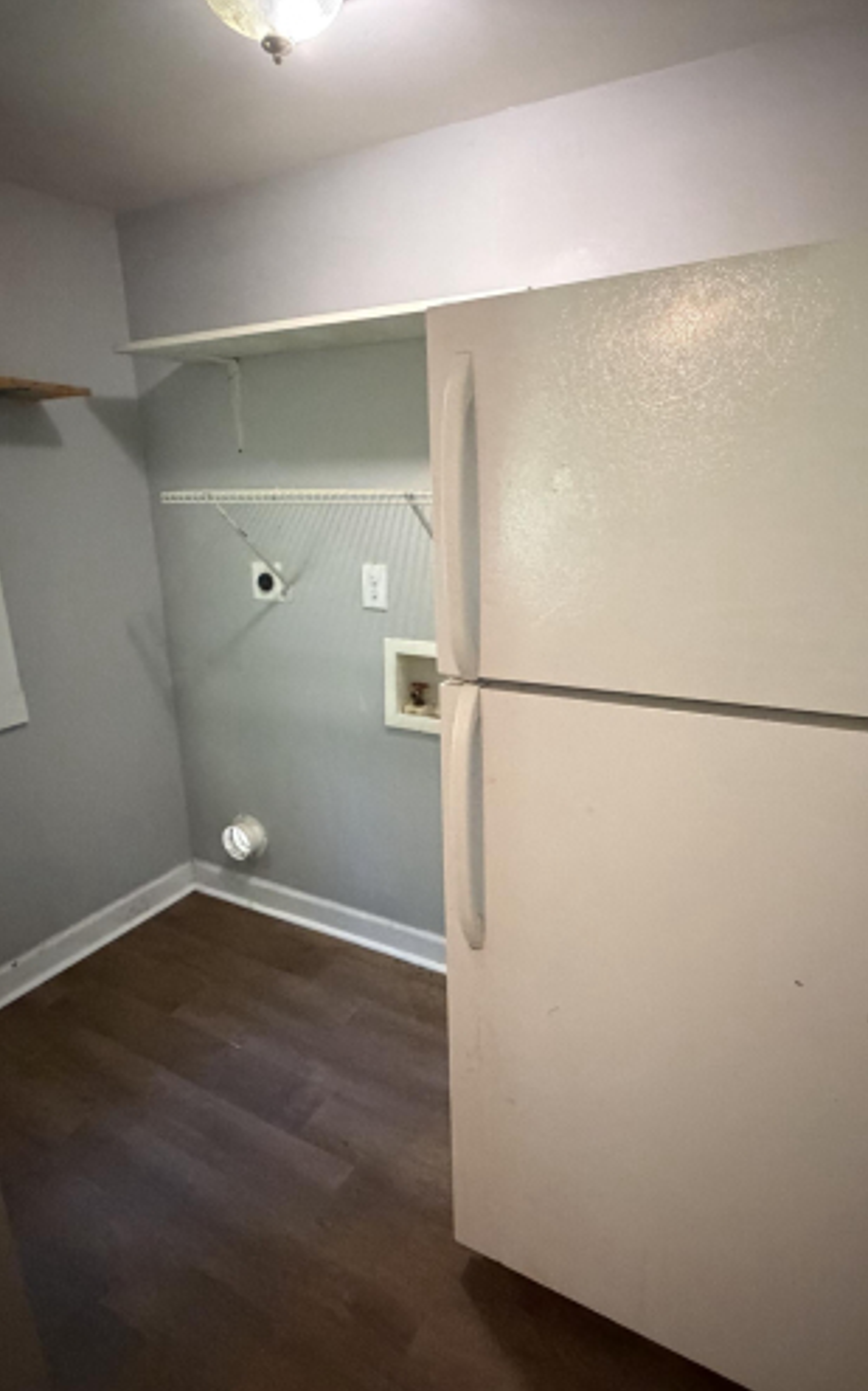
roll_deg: +0.7
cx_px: 445
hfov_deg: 59.6
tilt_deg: -16.3
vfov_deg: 85.1
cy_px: 700
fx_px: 758
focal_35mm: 20
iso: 1250
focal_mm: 2.22
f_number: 2.2
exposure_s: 1/40
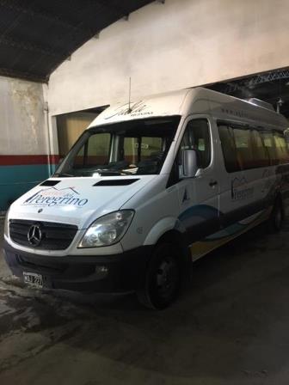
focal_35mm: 29
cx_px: 144
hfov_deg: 48.2
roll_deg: +1.8
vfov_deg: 61.7
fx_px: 323
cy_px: 192
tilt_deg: -4.1
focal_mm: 4.15
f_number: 2.2
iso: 200
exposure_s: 1/20
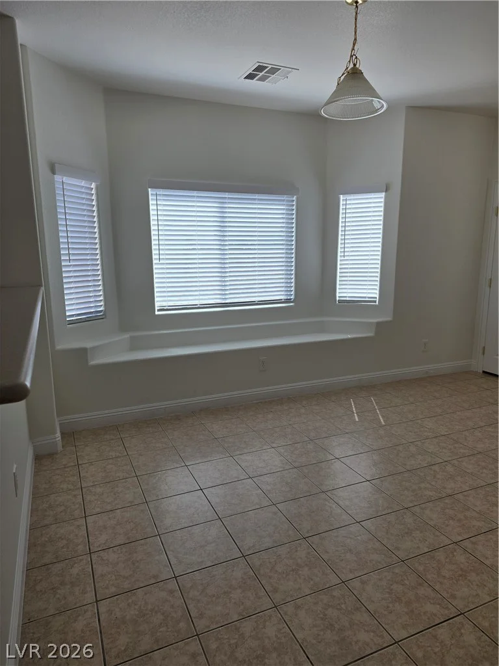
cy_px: 333
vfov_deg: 73.9
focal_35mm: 23
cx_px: 250
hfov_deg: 58.9
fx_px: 442
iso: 40
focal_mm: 6.25
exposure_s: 1/359
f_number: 1.7
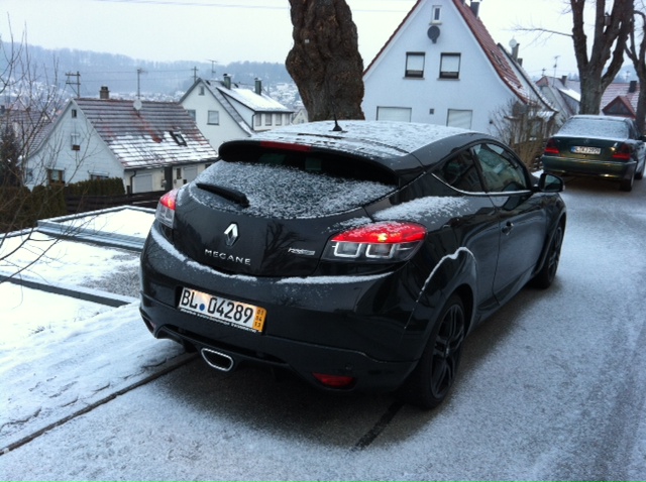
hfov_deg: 52.7
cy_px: 241
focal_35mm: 35
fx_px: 652
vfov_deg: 40.6
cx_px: 323
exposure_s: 1/30
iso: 80
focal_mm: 3.85
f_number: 2.8
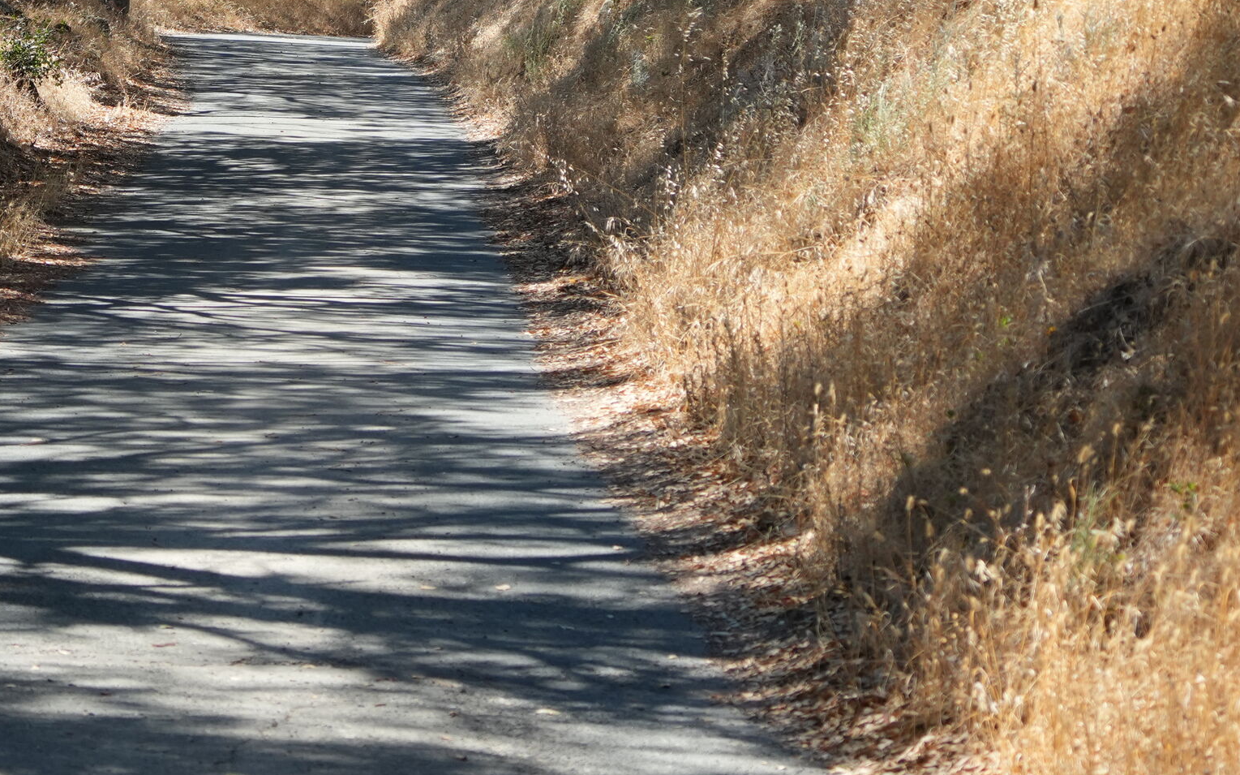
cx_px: 333
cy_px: -58
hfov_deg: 14.5
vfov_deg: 9.0
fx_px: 4865
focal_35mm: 144
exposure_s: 1/1250
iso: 500
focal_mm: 50
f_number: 4.5
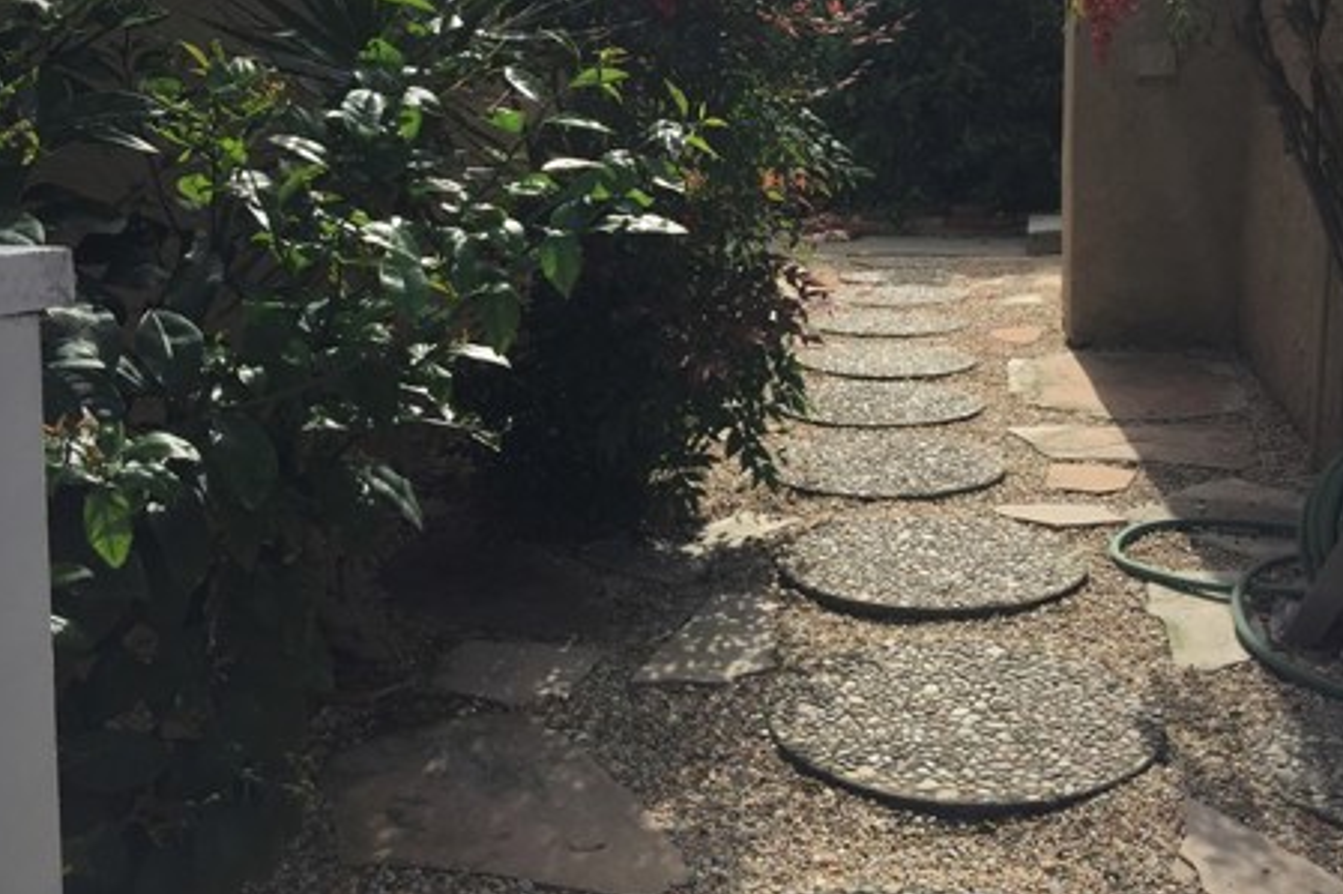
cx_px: 661
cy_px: 281
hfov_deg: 45.4
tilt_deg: -4.8
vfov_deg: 30.9
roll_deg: -1.1
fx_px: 1603
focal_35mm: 43
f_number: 2.2
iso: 32
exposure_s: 1/1799
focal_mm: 4.15
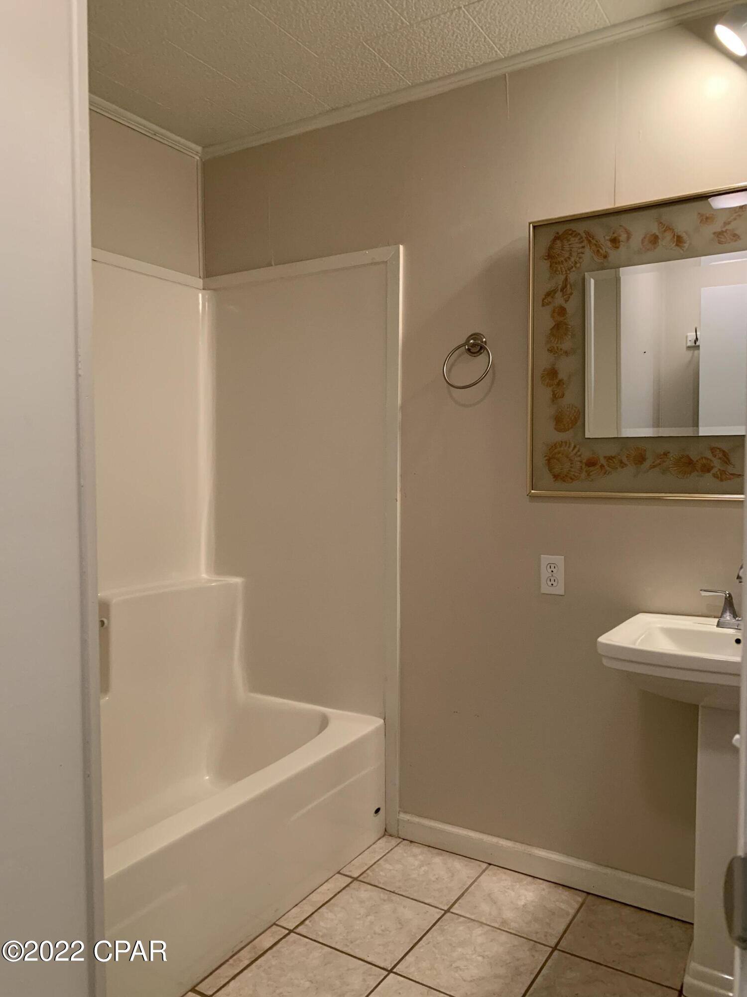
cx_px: 374
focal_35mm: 26
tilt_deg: -1.9
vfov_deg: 67.3
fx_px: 748
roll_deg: +0.1
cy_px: 498
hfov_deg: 53.1
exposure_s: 1/60
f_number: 1.8
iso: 250
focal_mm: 4.25
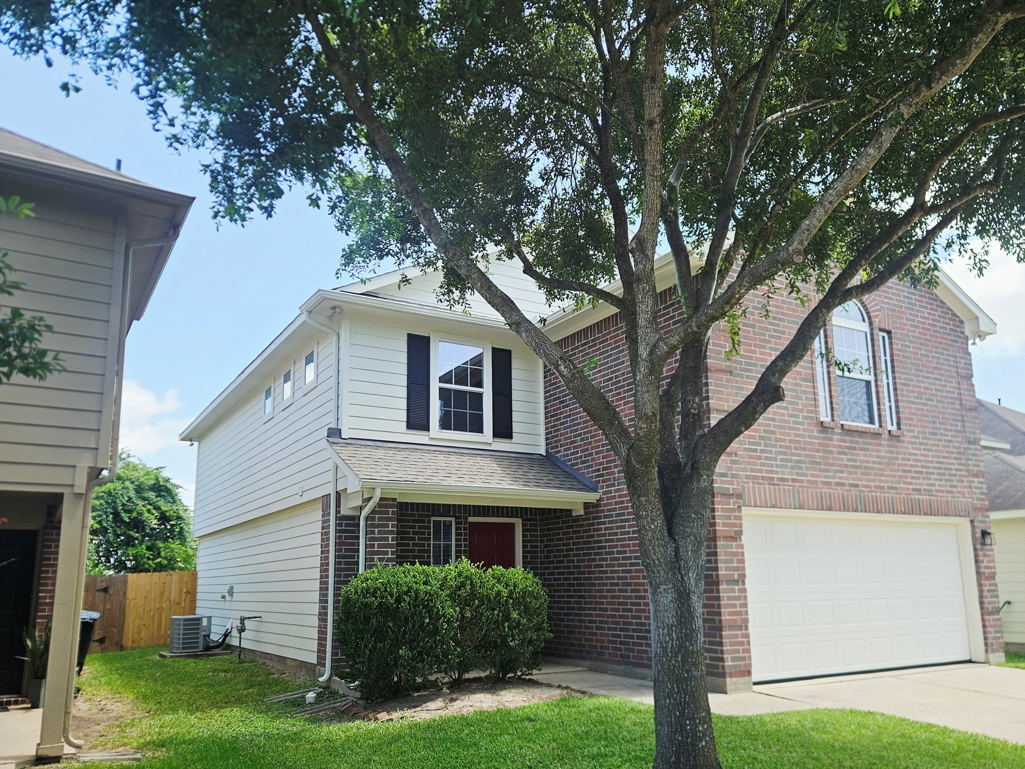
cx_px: 530
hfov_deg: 65.3
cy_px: 444
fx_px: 799
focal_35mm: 27
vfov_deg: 51.1
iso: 25
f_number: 1.8
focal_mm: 5.4
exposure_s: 1/722
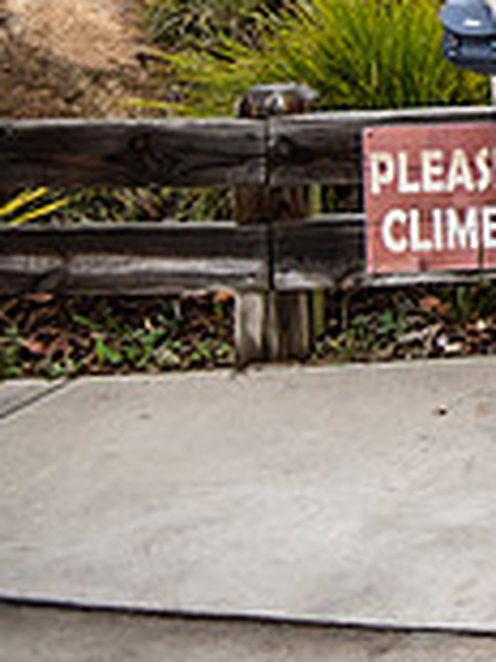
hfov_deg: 9.8
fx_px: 2544
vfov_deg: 14.3
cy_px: -147
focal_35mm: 133
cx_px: 1209
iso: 100
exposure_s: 1/160
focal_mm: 36
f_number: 2.8
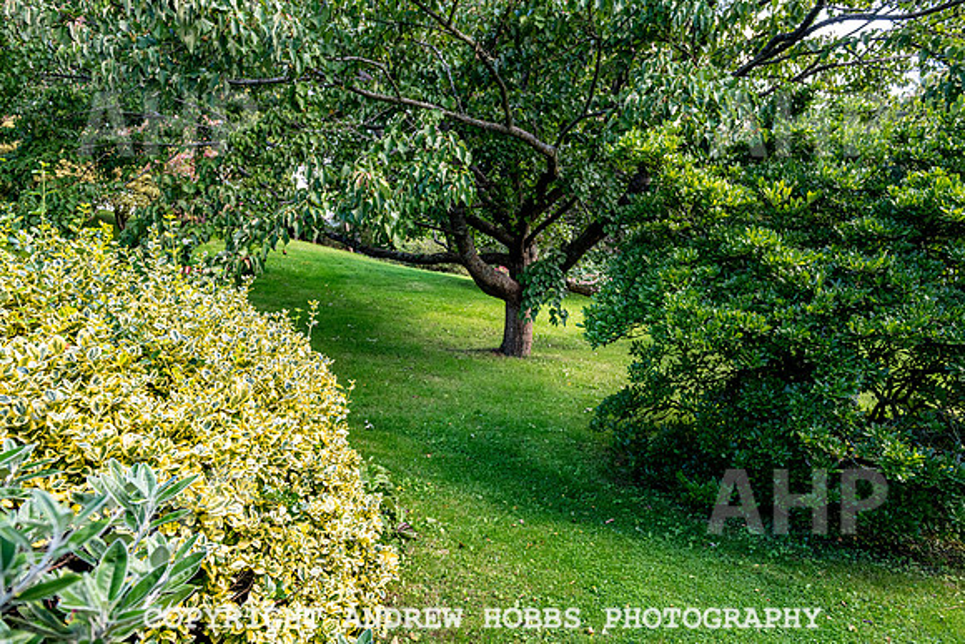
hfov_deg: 73.7
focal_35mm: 24
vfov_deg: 53.2
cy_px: 322
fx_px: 643
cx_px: 482
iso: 400
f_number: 5.6
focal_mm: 24
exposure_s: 1/320
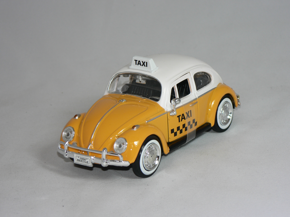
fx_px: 871
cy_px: 108
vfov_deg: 14.2
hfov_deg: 18.9
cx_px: 145
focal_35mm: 104
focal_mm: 17.3
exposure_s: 1/60
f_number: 3.2
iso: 80
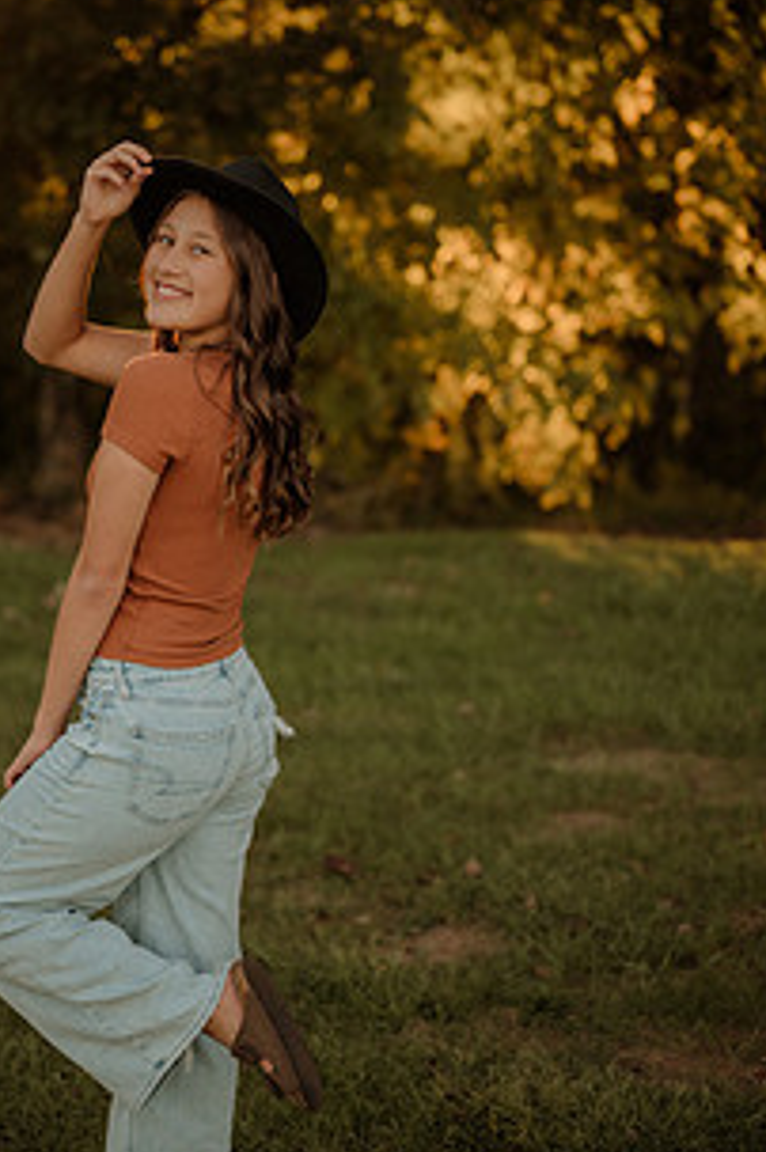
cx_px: 245
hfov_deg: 18.3
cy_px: 549
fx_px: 2367
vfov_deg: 27.4
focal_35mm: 74
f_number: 2
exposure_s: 1/640
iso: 250
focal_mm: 50
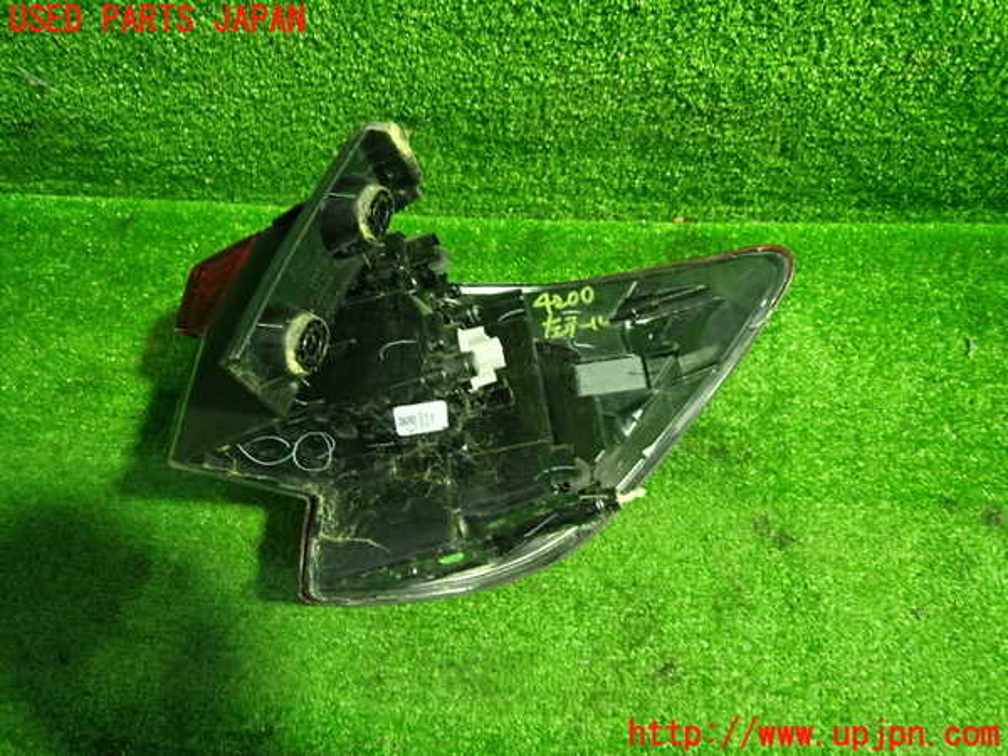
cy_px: 378
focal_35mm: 25
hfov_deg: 69.4
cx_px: 504
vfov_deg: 54.9
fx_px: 728
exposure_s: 1/30
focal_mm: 4.5
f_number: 2
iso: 400
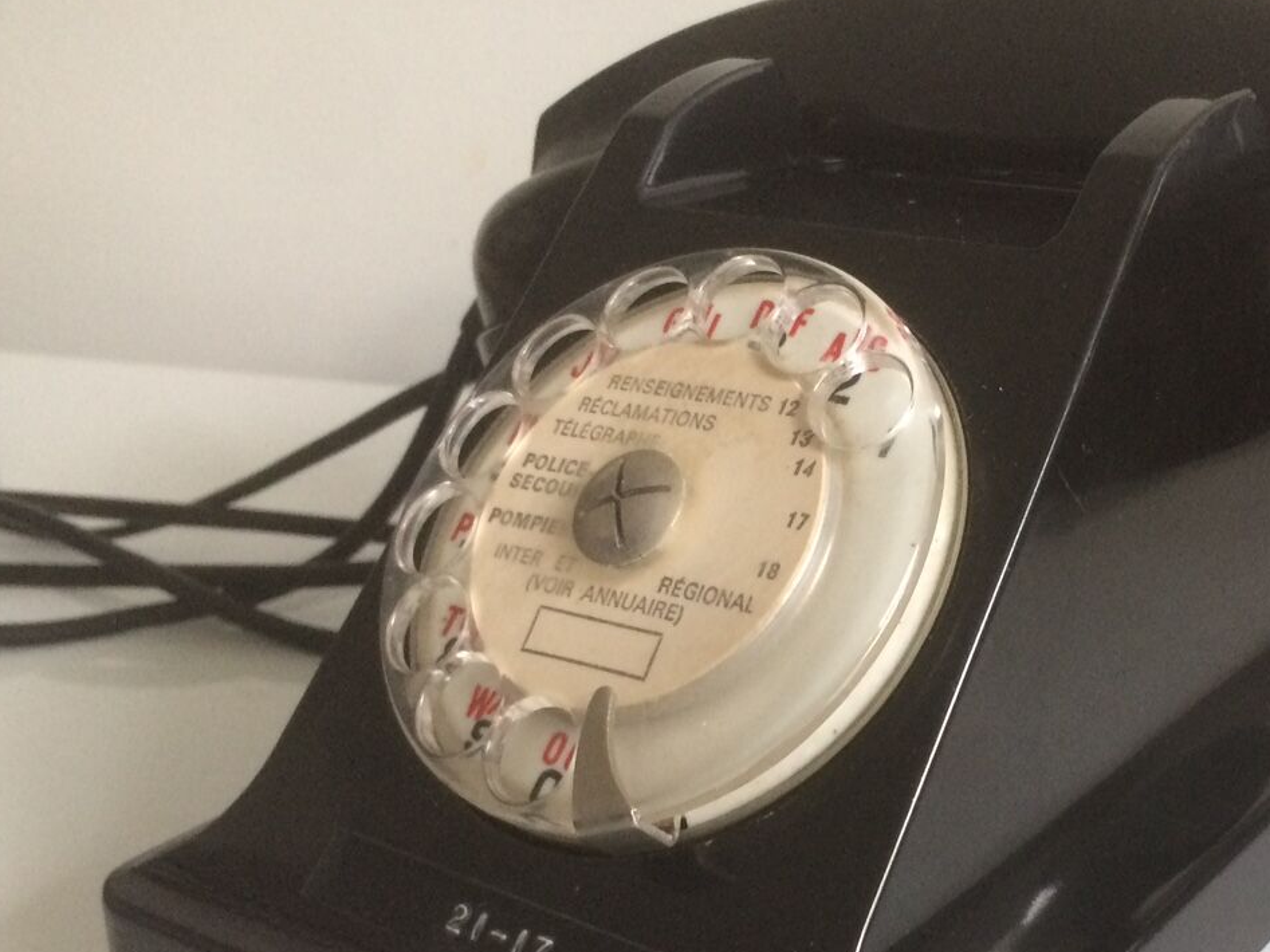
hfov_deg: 37.1
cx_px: 974
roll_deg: +1.9
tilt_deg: -25.1
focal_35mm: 50
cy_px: 656
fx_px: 1834
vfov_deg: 28.9
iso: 250
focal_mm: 4.15
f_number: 2.2
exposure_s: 1/33
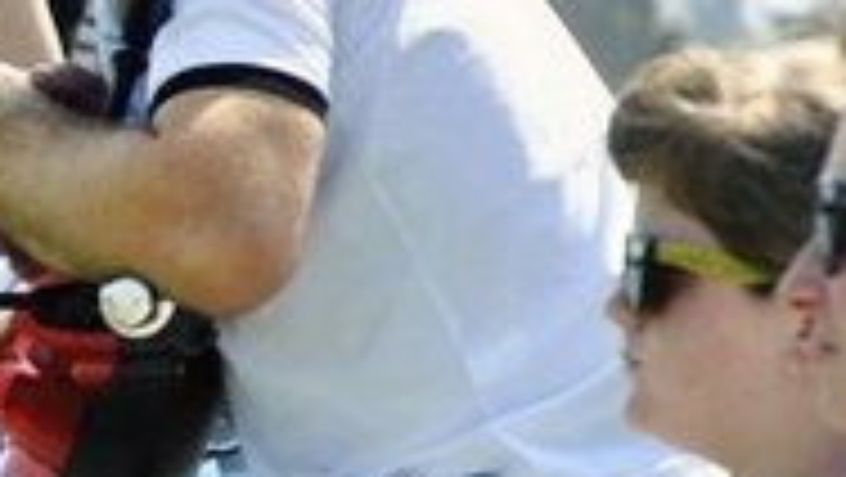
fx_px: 21996
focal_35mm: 980
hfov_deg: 2.2
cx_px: -369
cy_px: 333
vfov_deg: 1.2
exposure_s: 1/500
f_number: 5.6
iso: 220
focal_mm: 180
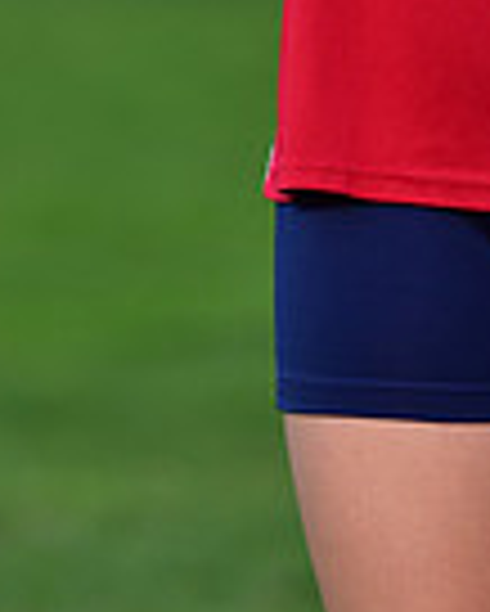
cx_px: 672
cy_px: -621
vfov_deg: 3.0
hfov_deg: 2.4
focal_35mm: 641
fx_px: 11607
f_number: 4.5
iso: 400
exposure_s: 1/320
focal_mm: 160
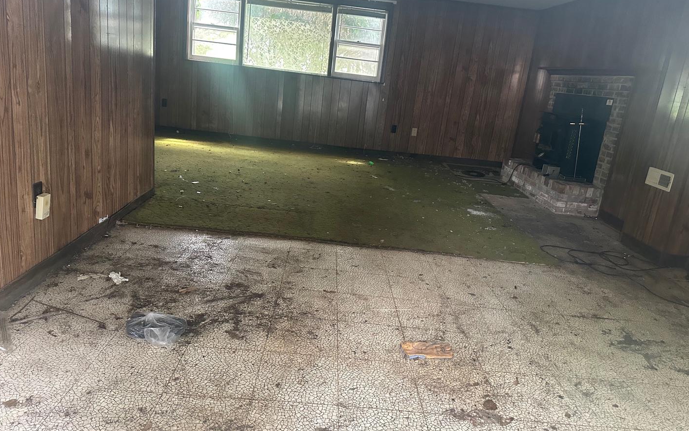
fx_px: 488
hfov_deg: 70.4
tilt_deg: -15.2
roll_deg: -6.8
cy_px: 212
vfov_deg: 47.6
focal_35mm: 26
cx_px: 347
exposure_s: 1/60
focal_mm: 6.86
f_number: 1.78
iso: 640
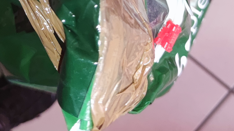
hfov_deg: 26.7
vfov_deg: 14.4
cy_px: -56
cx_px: 84
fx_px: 490
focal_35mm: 79
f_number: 1.69
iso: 687
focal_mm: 6.72
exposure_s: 1/50
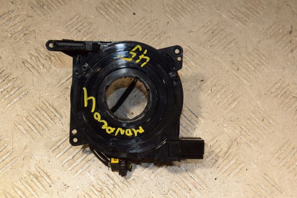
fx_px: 594
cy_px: 99
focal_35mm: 72
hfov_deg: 28.1
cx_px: 148
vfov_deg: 18.9
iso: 800
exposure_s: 1/200
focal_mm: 48
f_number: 7.1
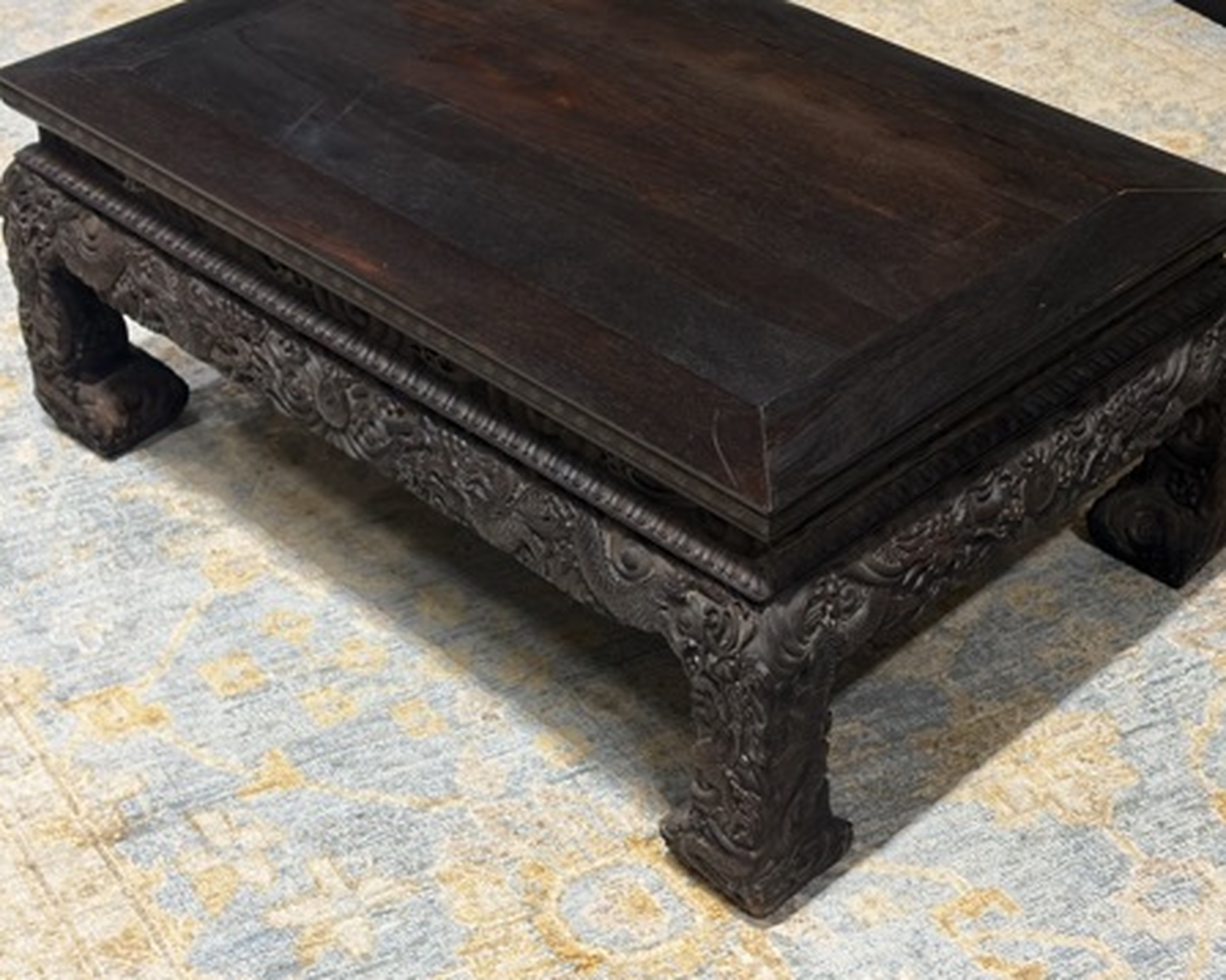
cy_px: 397
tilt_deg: -34.9
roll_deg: +1.1
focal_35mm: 68
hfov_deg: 27.9
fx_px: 2466
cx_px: 618
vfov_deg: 22.4
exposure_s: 1/60
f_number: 1.6
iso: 64
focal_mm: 5.96
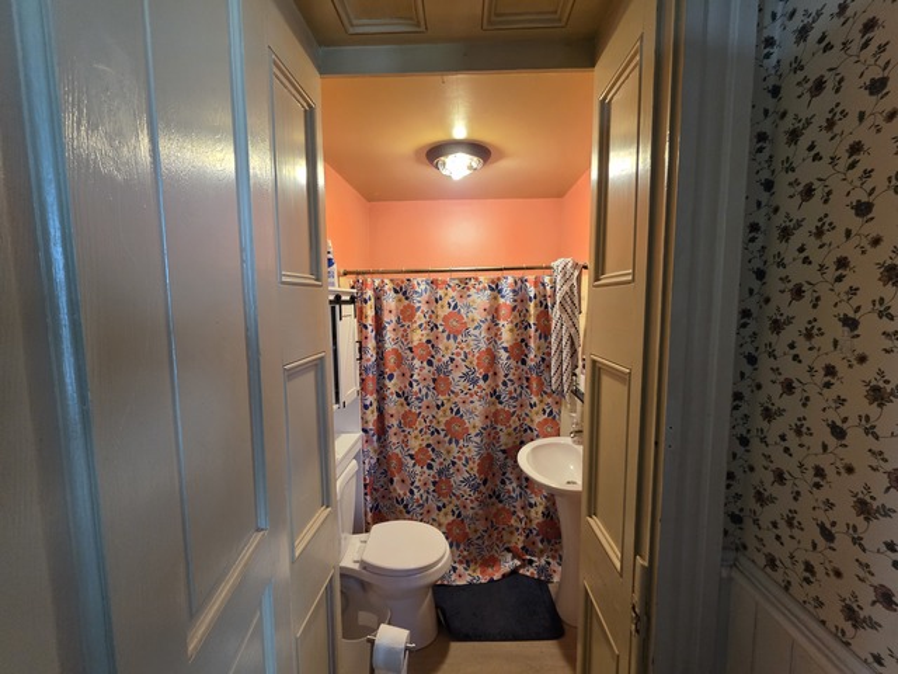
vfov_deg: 89.9
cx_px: 449
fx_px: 337
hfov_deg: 106.2
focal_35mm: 13
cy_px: 337
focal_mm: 2.2
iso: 320
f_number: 1.9
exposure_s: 1/60
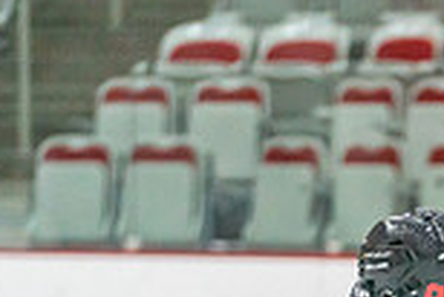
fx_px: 6123
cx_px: 585
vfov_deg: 2.8
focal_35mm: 496
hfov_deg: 4.1
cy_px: 552
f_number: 2.8
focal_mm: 132
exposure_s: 1/1250
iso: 3200
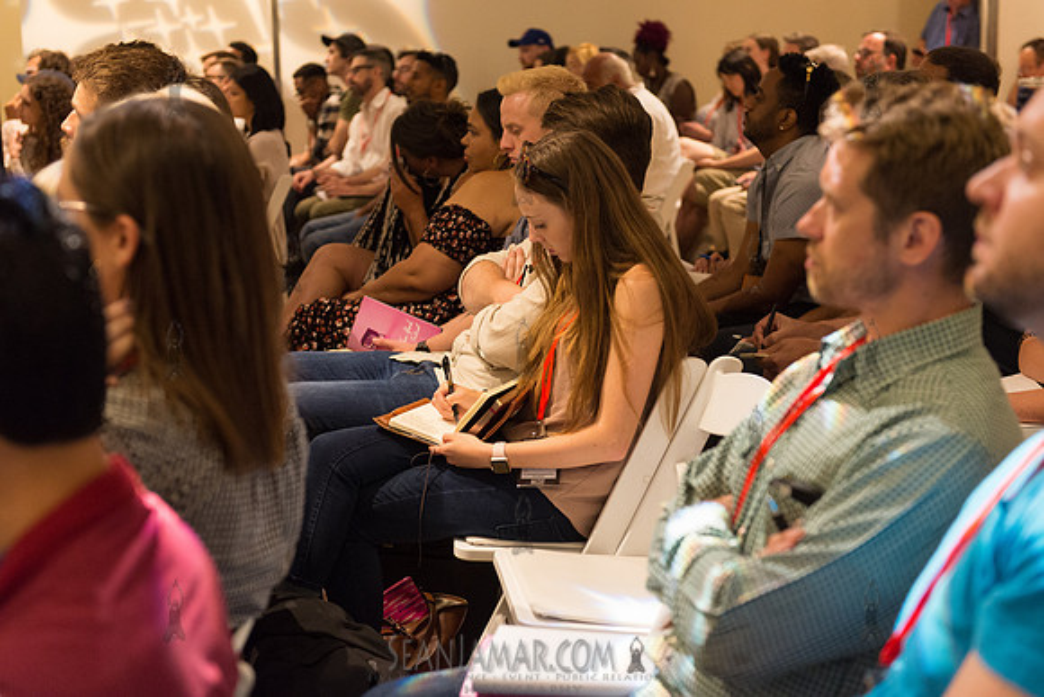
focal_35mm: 58
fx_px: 1682
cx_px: 522
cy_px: 348
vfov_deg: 23.4
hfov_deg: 34.5
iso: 3200
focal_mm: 58
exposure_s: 1/160
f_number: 3.5
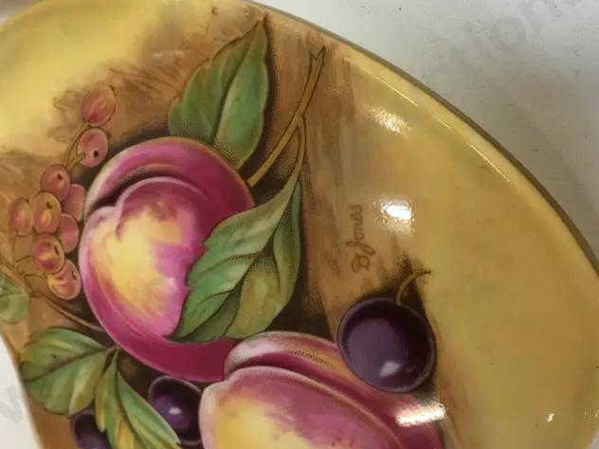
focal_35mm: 47
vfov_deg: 30.7
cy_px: 158
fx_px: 813
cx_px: 341
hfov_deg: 40.3
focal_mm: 4.15
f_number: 2.2
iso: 40
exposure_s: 1/17
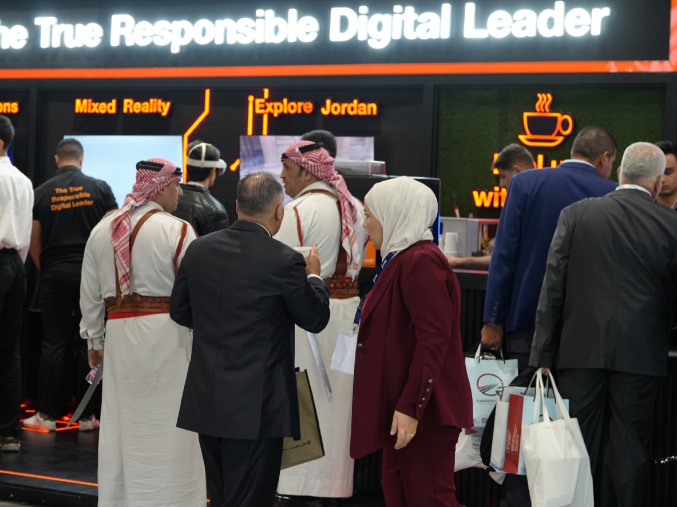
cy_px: 217
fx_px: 1780
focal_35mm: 91
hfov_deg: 21.5
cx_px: 232
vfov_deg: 16.2
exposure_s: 1/160
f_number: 4
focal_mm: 70
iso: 2500
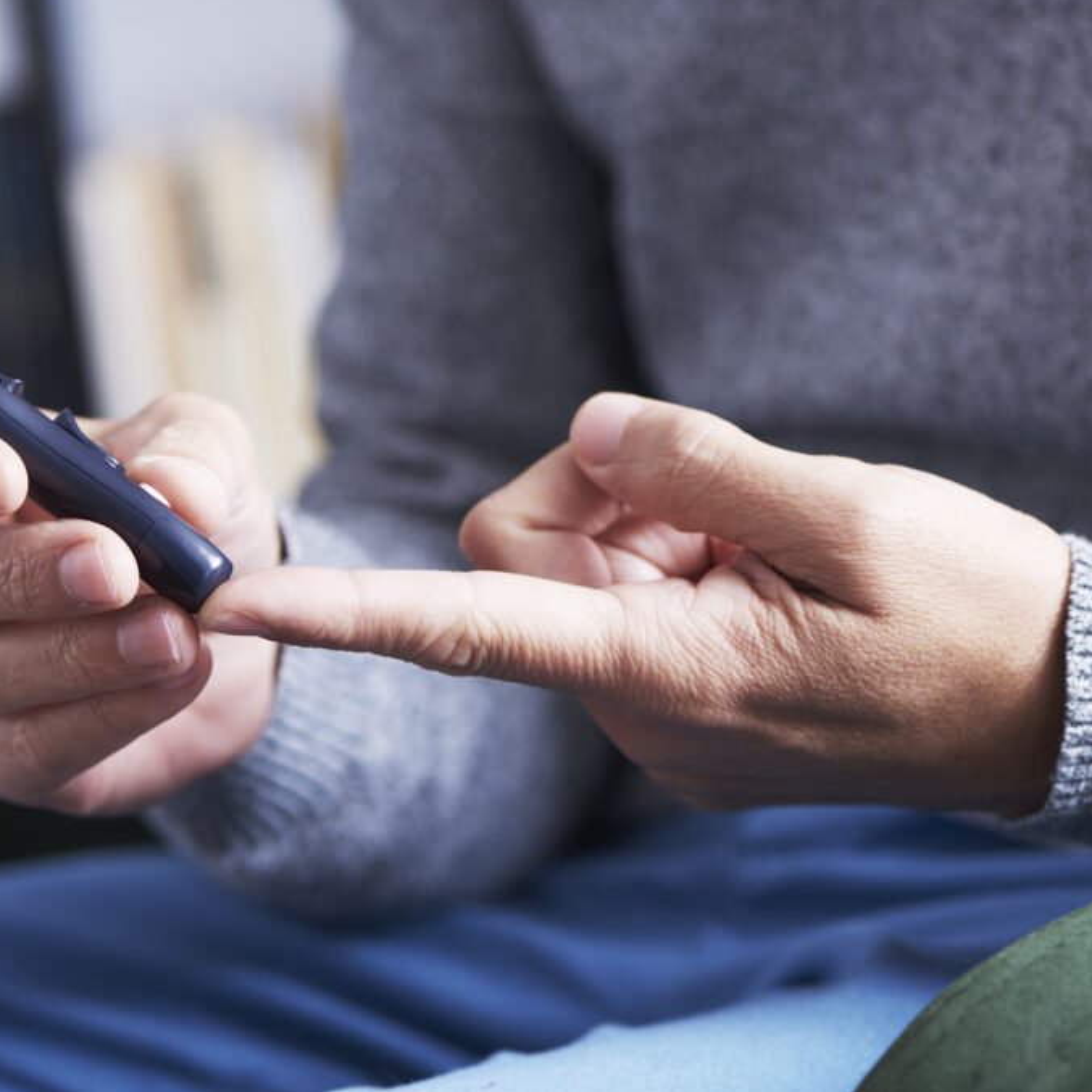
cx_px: 426
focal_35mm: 135
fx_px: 4818
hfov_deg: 12.9
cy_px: 543
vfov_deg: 12.9
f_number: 5.6
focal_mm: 105
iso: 64
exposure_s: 1/250
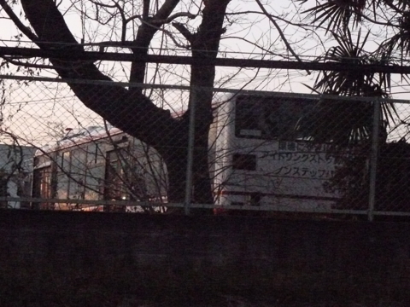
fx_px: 1587
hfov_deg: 14.7
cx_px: 205
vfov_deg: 11.1
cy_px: 154
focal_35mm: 134
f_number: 3.2
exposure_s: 1/15
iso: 1250
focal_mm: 14.9
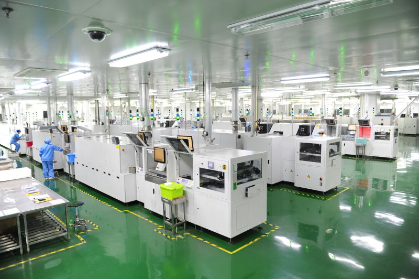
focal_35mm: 24
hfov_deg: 73.8
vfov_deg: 53.1
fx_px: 279
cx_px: 210
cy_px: 140
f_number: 3.5
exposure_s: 1/50
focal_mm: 24
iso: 640
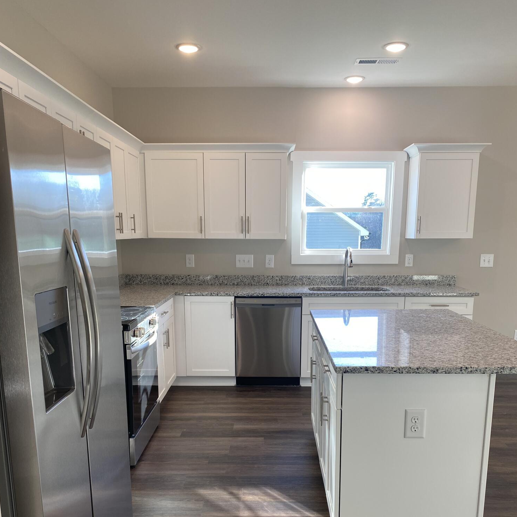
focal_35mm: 31
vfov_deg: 51.6
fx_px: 524
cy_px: 342
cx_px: 258
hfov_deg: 52.5
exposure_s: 1/120
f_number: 1.8
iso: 50
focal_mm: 4.25
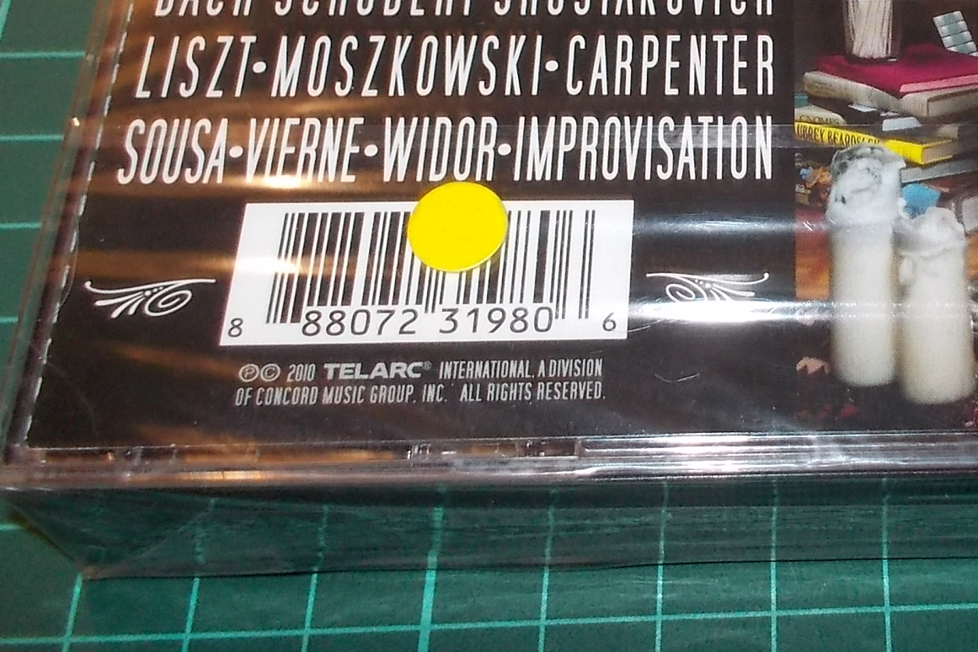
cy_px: 40
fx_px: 1603
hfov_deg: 32.3
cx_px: 878
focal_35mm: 59
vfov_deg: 22.3
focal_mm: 4.1
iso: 200
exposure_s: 1/30
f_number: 3.3
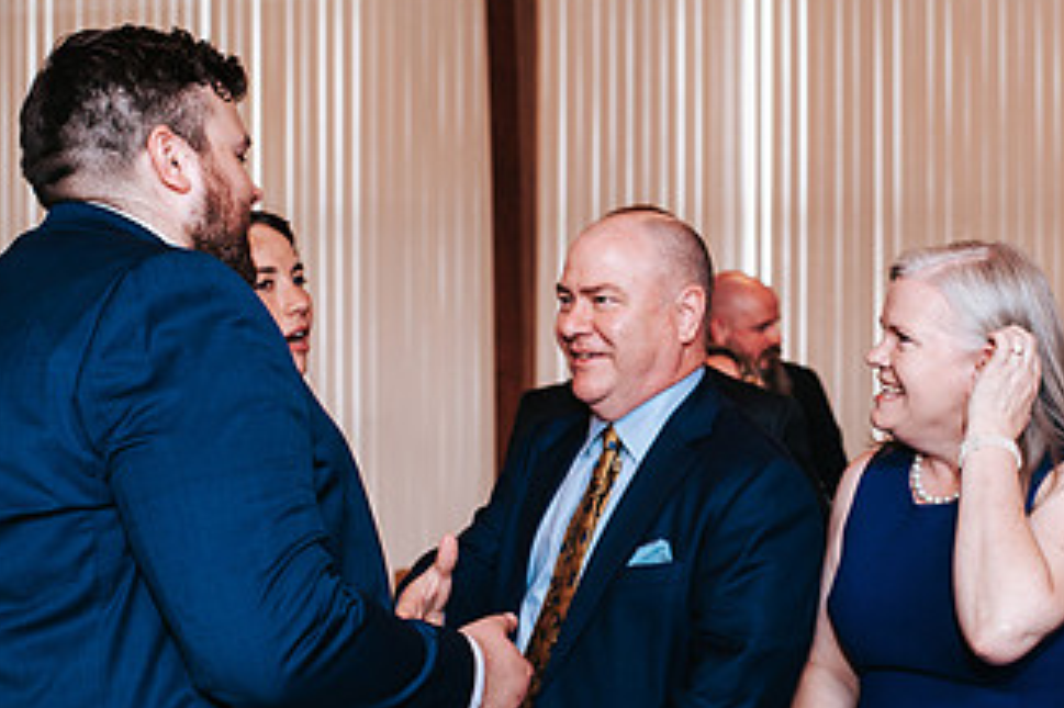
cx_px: 613
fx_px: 1979
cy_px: 482
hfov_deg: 30.0
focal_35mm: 67
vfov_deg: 20.2
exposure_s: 1/125
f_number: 3.2
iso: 640
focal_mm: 35
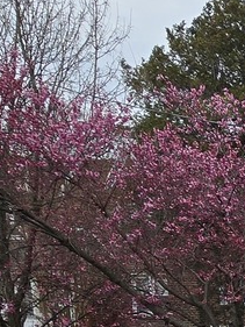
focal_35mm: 74
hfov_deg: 12.8
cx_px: 653
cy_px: 462
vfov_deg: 22.5
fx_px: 698
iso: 50
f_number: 2.2
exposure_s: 1/1704
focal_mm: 2.2
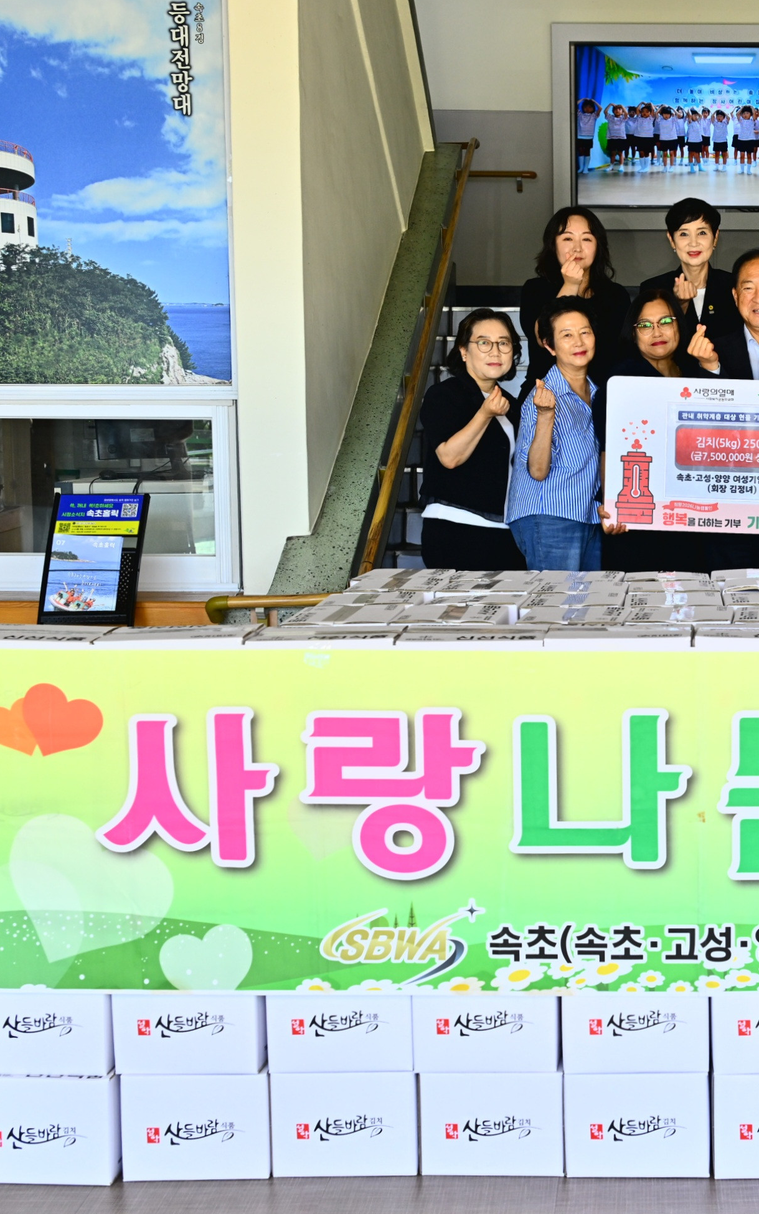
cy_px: 616
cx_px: 716
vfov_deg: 38.2
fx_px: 1754
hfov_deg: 23.6
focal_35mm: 53
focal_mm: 34
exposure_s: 1/161
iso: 200
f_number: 4
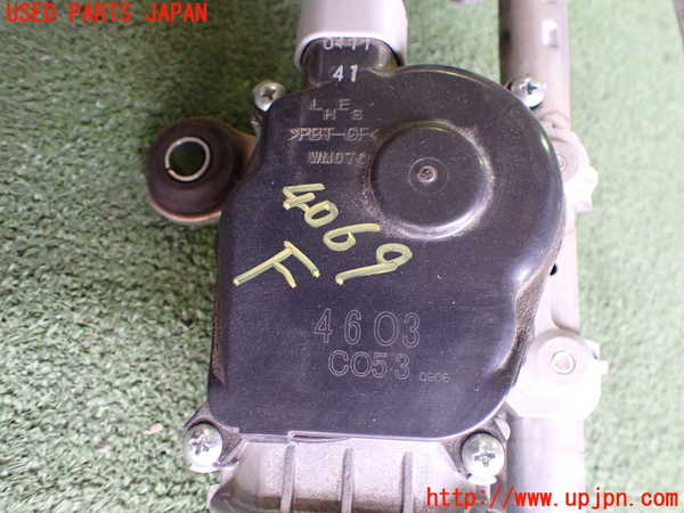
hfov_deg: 60.0
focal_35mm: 30
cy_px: 256
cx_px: 342
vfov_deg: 46.8
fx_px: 593
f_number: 2.3
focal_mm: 5.4
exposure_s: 1/80
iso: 800
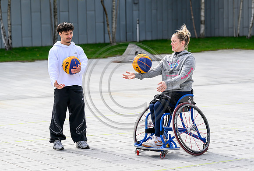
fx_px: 775
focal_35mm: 109
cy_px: 91
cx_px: 128
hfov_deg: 18.6
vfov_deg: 12.6
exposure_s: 1/3200
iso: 400
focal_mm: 90
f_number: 3.5
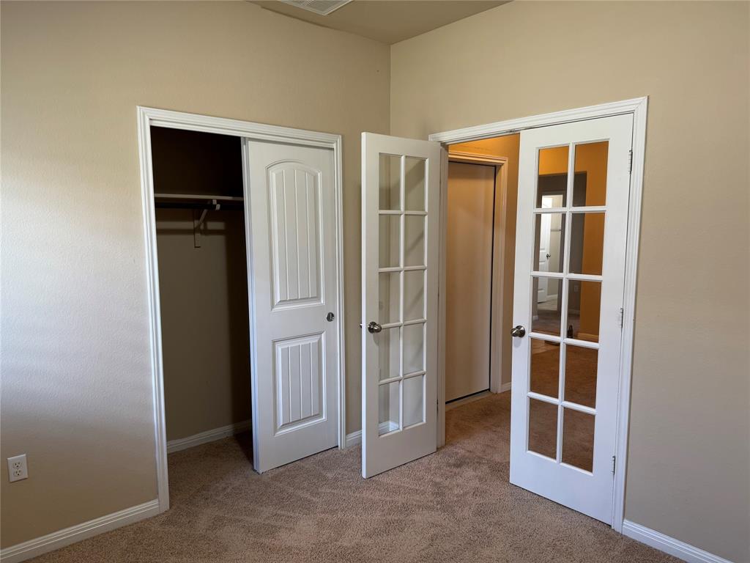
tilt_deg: -7.1
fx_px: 520
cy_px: 282
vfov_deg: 56.8
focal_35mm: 24
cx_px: 375
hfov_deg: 71.6
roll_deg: -0.3
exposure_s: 1/60
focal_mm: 6.76
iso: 125
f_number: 1.78
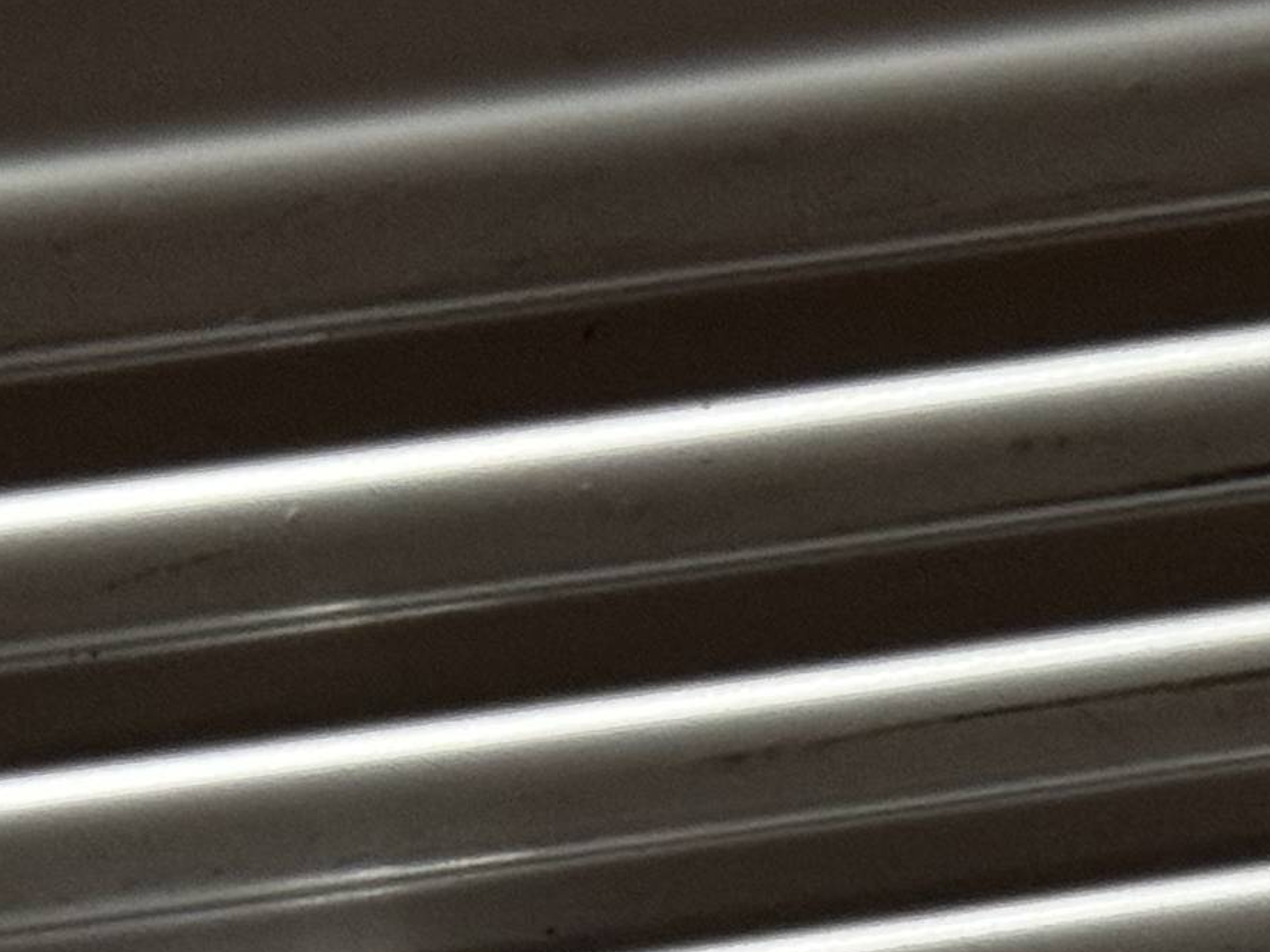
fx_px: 7998
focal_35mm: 218
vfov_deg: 6.6
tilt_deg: -50.4
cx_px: 2240
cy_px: 2080
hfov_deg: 8.7
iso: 250
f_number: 1.78
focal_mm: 6.76
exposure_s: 1/60
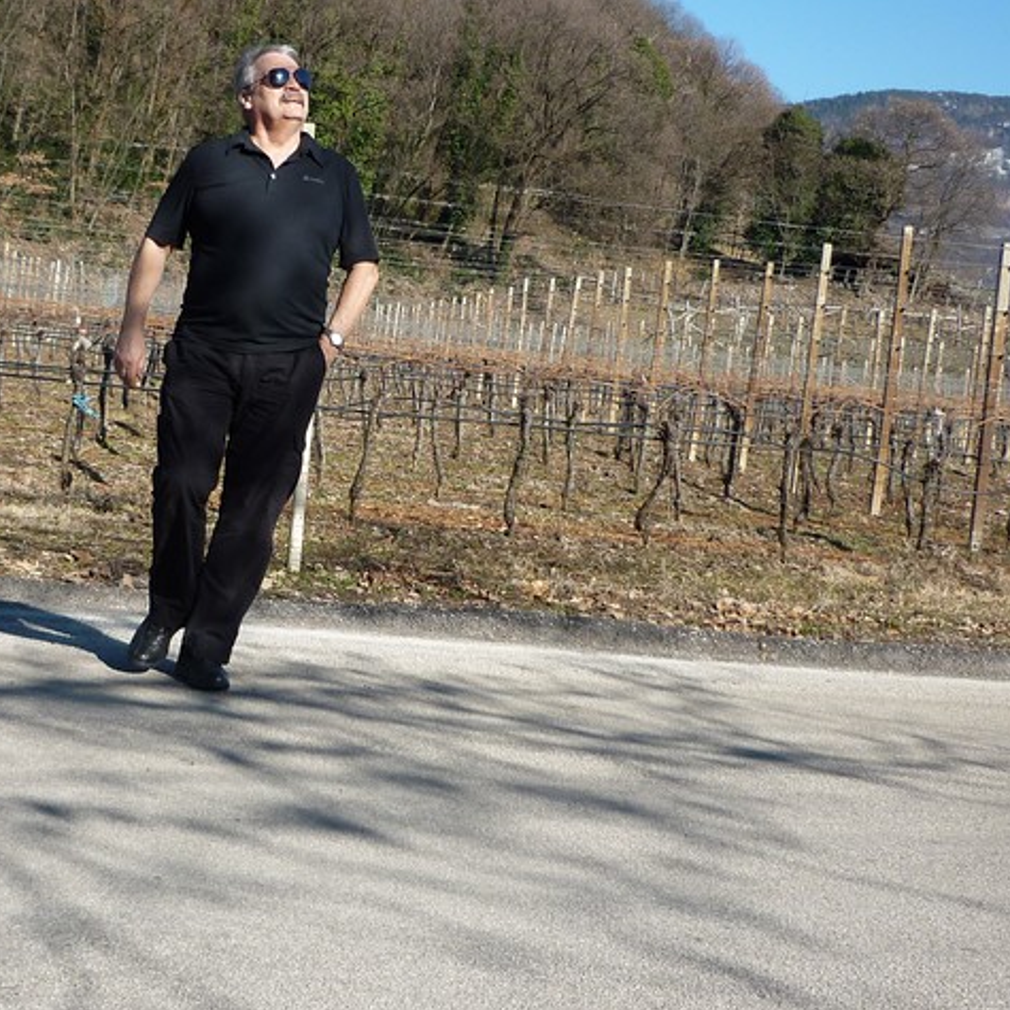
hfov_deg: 30.4
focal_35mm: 56
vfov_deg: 30.6
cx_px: 344
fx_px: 1849
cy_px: 508
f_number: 2.8
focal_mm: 5.5
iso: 80
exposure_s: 1/1000
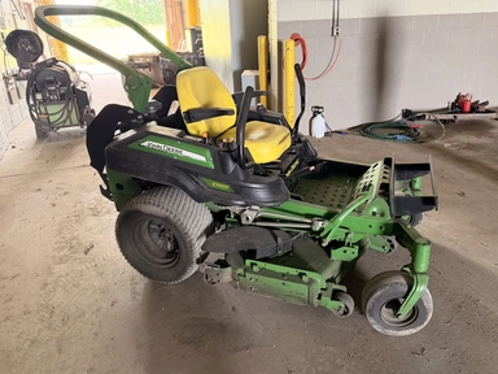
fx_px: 360
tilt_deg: -24.0
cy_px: 182
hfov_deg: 69.4
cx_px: 254
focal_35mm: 25
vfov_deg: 54.9
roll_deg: +3.0
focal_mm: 6.76
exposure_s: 1/60
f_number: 1.78
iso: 500
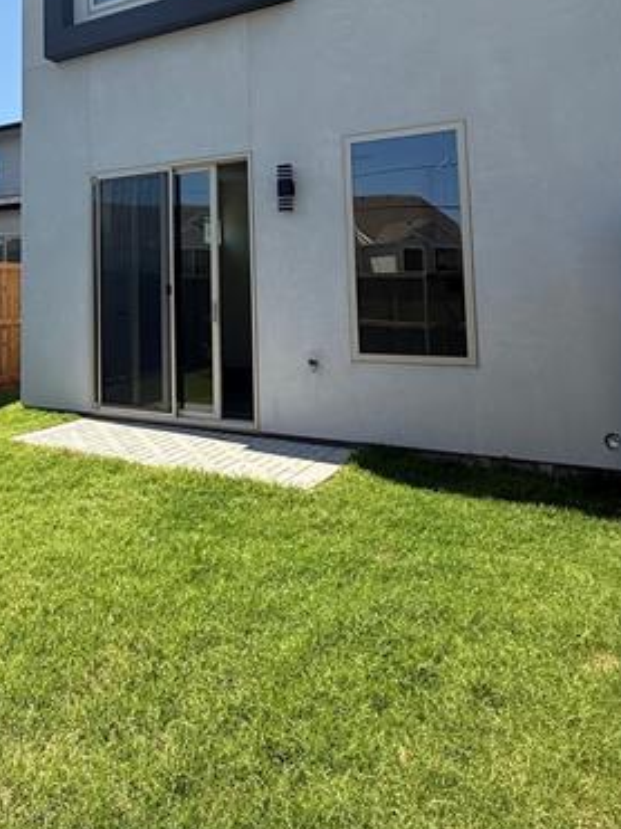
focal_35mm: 29
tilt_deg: +3.7
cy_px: 250
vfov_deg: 59.6
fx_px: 694
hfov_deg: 45.6
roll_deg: +0.4
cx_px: 118
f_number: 2.2
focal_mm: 2.22
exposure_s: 1/1464
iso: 50
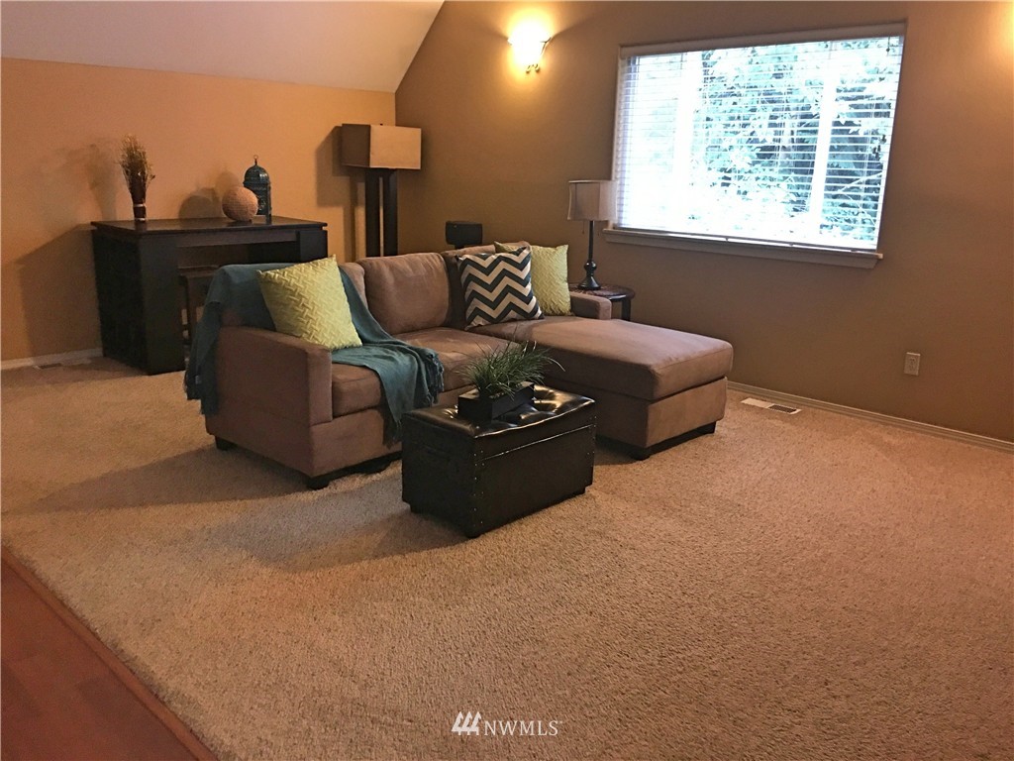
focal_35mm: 29
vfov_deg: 48.2
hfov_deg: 61.7
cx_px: 507
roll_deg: -2.2
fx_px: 849
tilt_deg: -12.6
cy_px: 380
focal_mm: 4.15
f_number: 2.2
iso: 64
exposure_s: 1/4
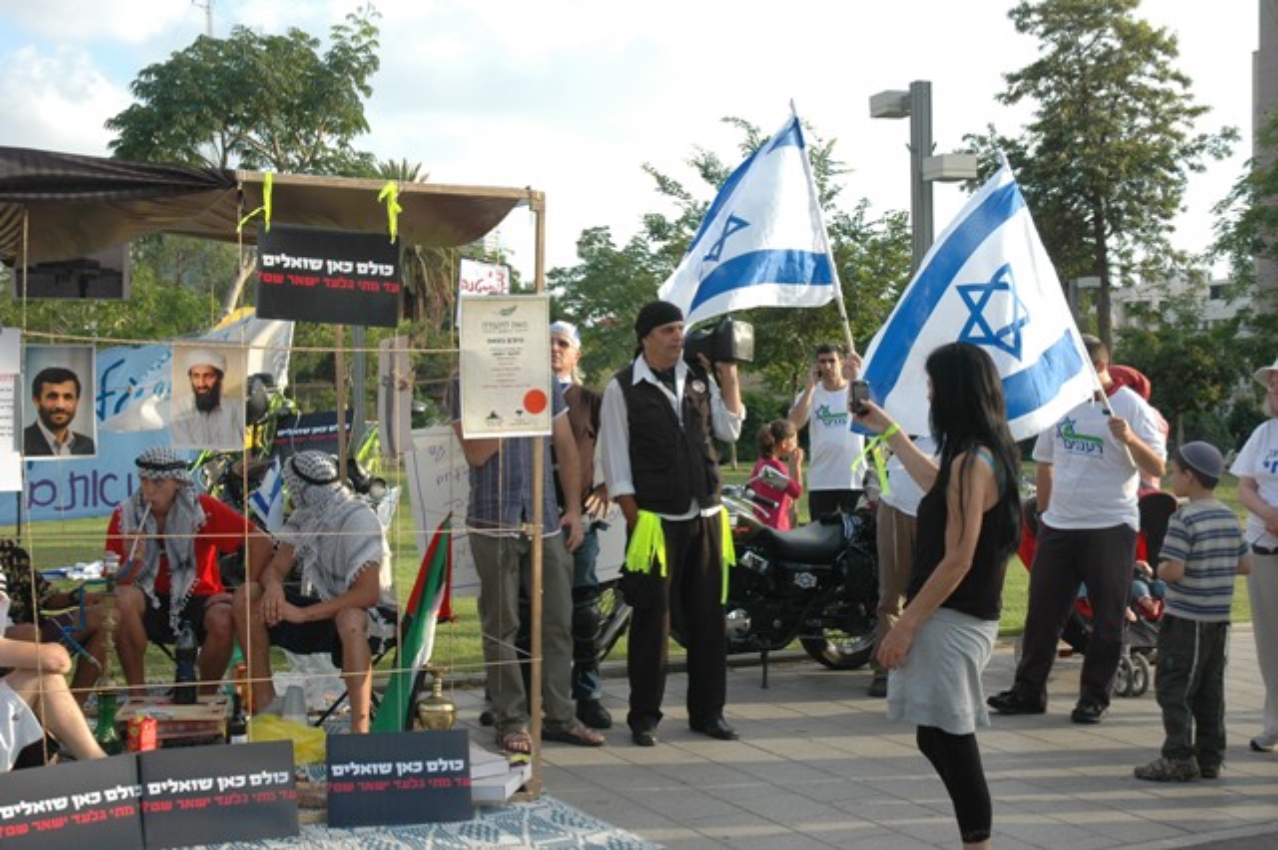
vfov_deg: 28.9
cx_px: 639
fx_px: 1650
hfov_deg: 42.3
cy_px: 425
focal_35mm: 46
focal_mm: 31
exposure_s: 1/200
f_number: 7.1
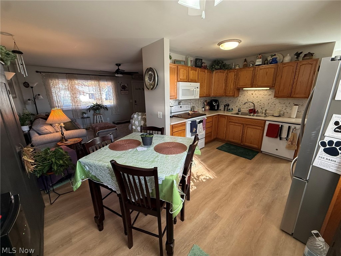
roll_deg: +0.8
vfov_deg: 85.7
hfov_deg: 102.1
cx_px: 170
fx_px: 138
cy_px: 128
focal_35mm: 14
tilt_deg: -13.4
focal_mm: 2.22
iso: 200
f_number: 2.2
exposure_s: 1/120
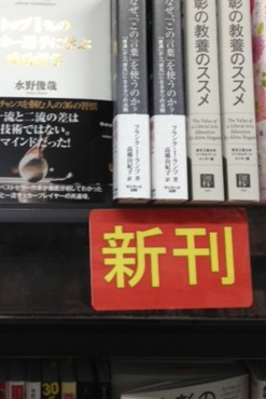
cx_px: 62
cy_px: 130
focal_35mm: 59
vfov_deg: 33.6
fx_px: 653
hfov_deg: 22.8
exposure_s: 1/30
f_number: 2.4
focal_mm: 4.28
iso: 50
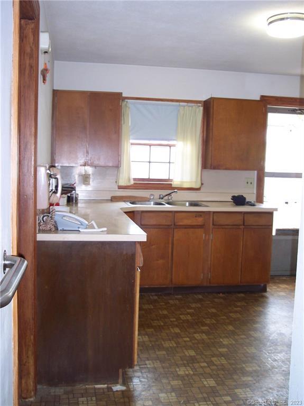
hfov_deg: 37.7
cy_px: 203
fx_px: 445
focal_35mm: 38
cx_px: 152
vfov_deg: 49.0
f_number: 2.8
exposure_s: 1/30
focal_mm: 8
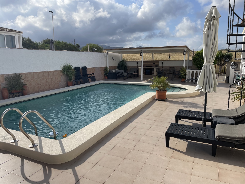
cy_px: 92
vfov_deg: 53.1
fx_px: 184
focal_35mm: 26
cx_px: 122
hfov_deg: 67.3
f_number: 1.6
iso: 32
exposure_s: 1/5051
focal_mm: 4.2
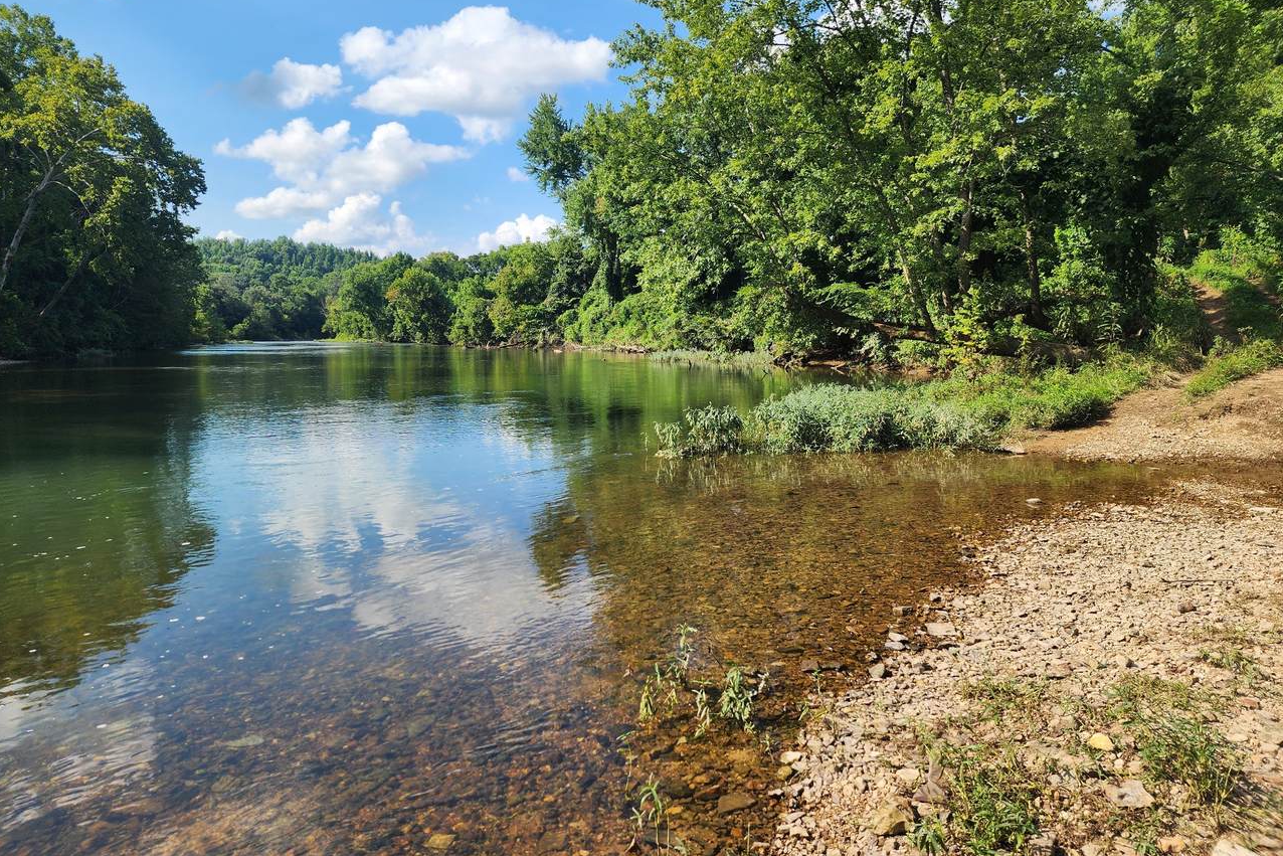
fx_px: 855
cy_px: 374
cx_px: 640
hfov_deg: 73.7
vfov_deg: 53.0
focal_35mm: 24
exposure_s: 1/784
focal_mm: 6.4
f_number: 1.8
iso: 12
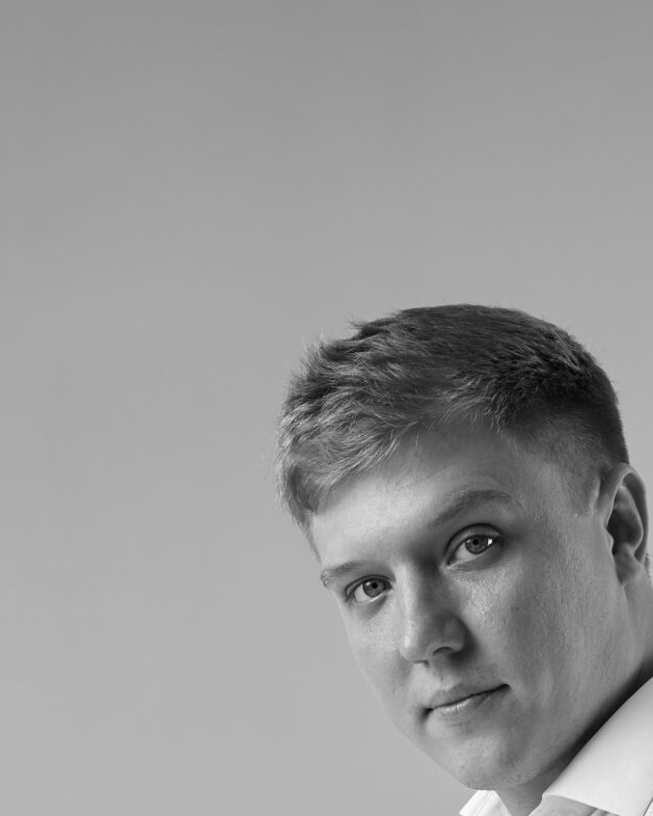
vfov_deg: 16.1
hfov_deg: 14.4
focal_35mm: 107
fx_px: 2584
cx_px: 406
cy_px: 1289
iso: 100
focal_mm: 35
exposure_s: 1/125
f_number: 5.6
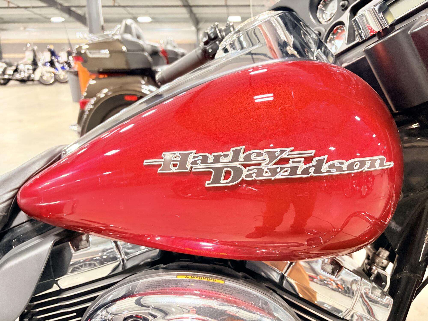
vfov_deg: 53.1
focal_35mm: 26
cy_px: 160
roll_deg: +0.0
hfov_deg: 67.3
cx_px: 214
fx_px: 321
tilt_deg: -16.7
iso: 400
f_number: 1.6
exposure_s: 1/60
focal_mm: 5.96
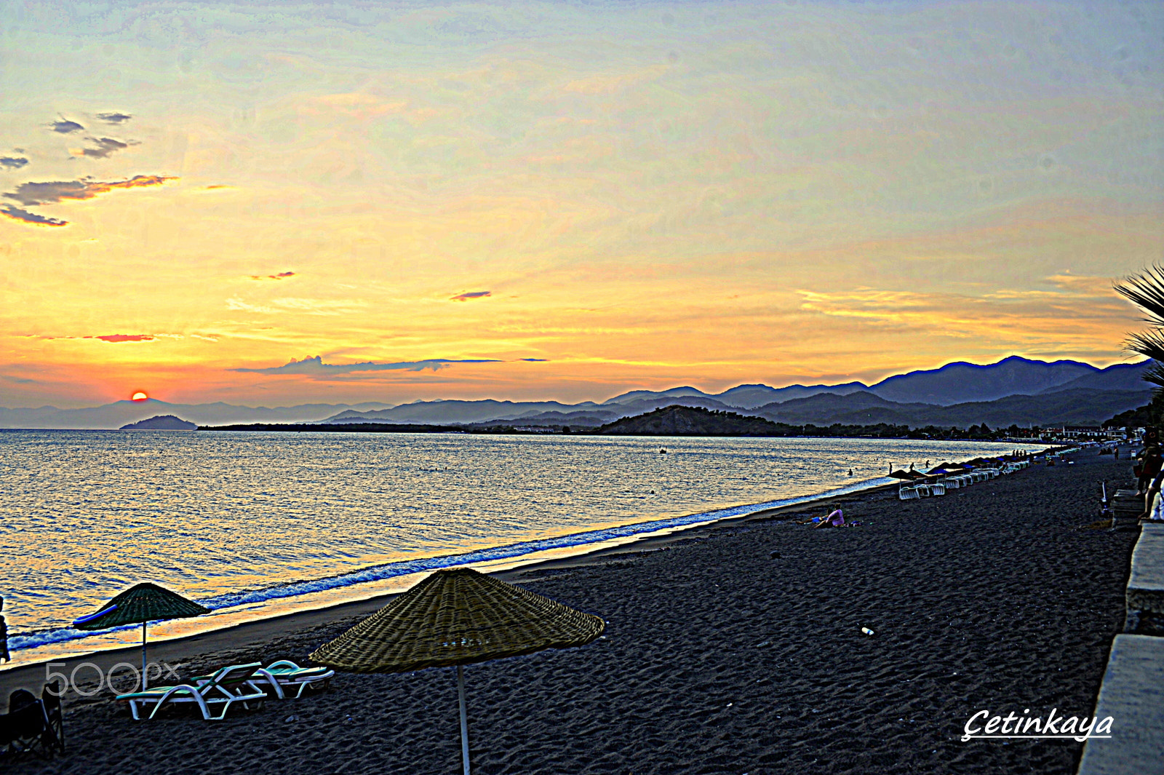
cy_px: 388
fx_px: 1228
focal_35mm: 38
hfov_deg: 50.7
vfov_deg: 35.0
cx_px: 582
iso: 200
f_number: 5.6
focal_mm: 38
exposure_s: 1/125
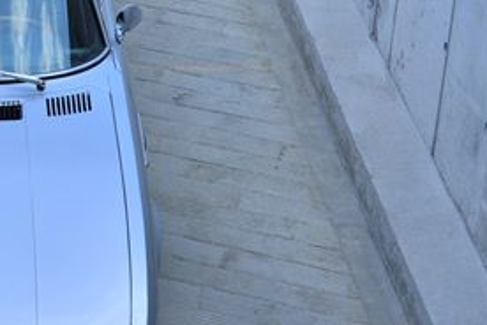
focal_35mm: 132
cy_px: 127
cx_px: -86
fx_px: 1786
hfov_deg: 15.0
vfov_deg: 10.4
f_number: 6.3
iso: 250
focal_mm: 38
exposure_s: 1/250
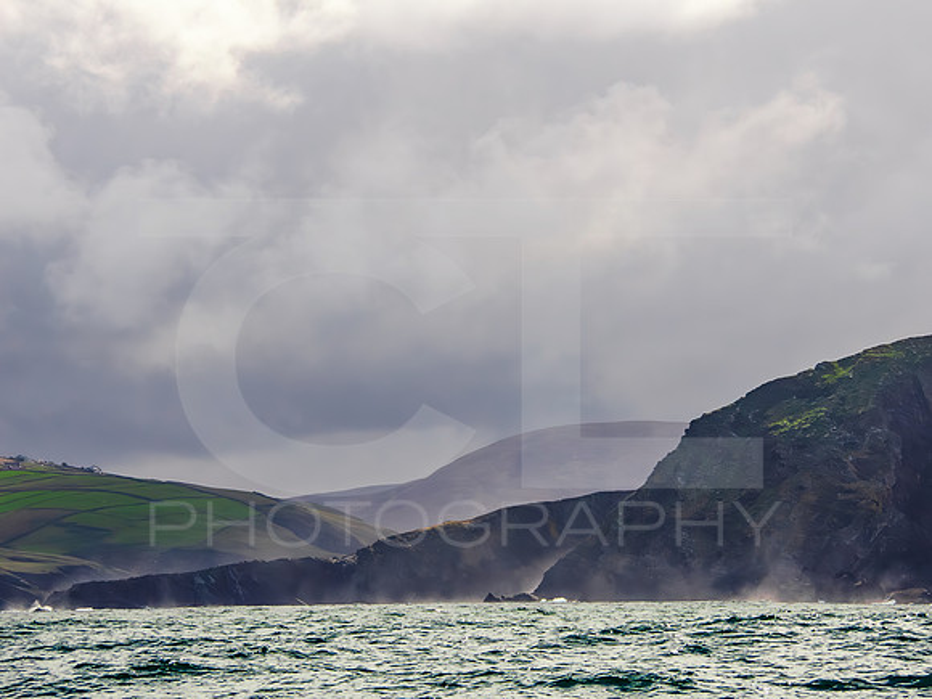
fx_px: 5747
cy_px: 351
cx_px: 541
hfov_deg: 9.3
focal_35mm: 213
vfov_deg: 7.0
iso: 500
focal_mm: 125
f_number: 8
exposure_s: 1/1250
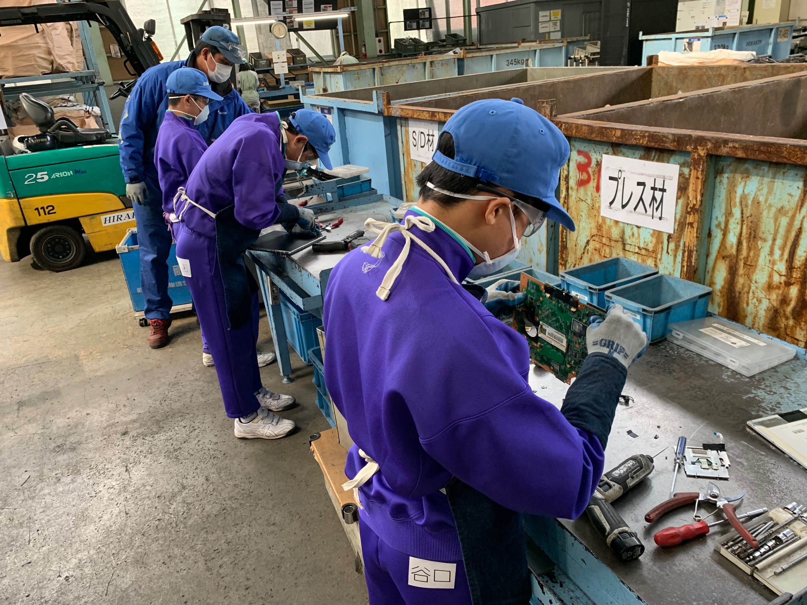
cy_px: 302
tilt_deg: -23.4
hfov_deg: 67.3
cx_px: 404
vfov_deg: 53.1
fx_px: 606
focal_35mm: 26
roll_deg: +4.9
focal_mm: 4.25
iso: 125
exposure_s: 1/60
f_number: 1.8
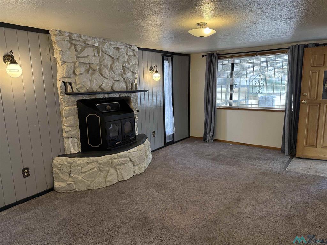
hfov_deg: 71.6
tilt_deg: -9.7
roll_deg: +1.1
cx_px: 164
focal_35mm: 24
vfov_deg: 56.8
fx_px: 227
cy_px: 122
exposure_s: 1/120
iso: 320
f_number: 1.78
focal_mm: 6.76
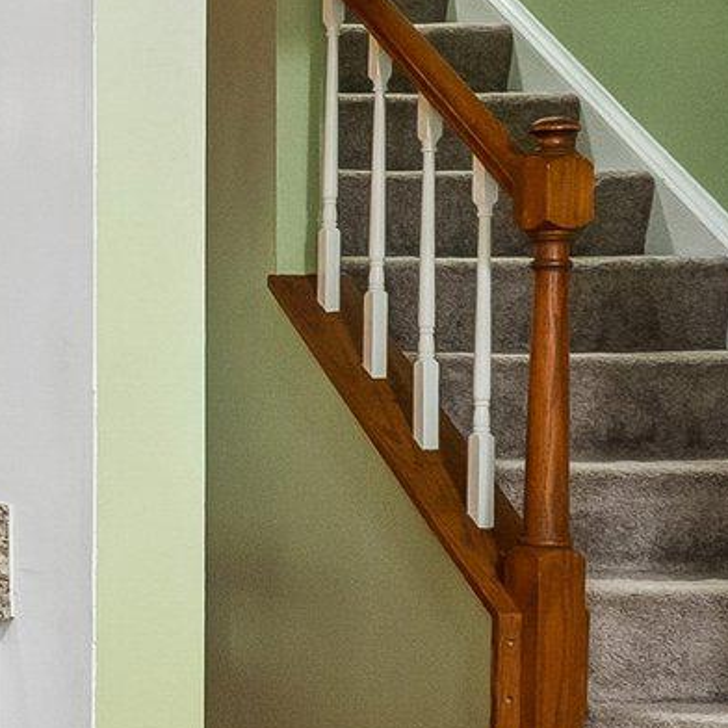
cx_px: -763
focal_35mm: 80
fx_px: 1903
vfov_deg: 21.6
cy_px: 417
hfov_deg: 16.2
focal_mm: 12
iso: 400
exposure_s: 1/30
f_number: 5.6
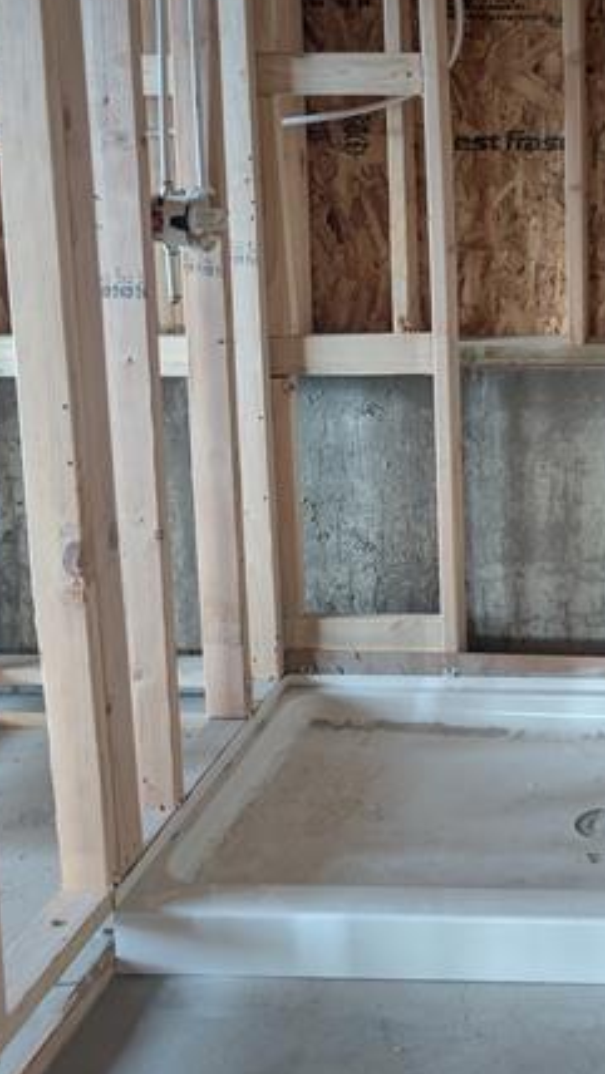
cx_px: 688
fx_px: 1339
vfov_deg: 42.5
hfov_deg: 23.6
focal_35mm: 47
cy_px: 281
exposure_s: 1/46.2
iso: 297
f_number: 1.68
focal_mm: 6.9
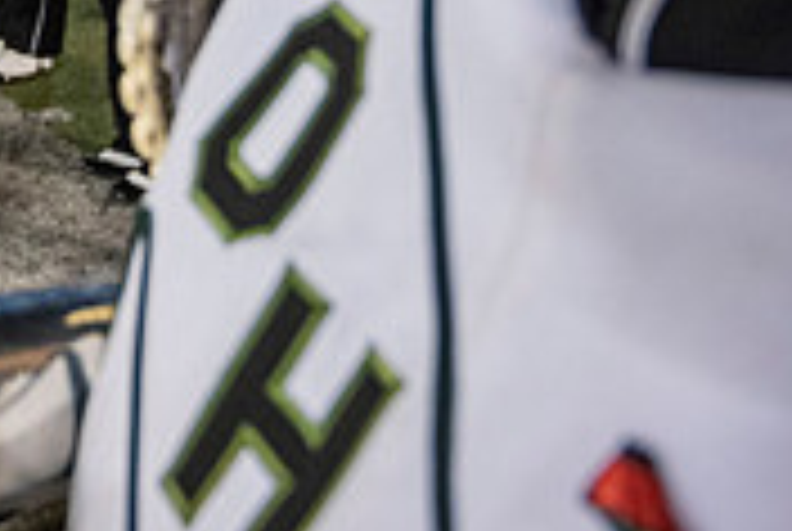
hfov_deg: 21.9
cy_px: -322
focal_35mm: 79
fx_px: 1741
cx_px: -346
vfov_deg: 15.6
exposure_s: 1/500
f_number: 4
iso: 2000
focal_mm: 24
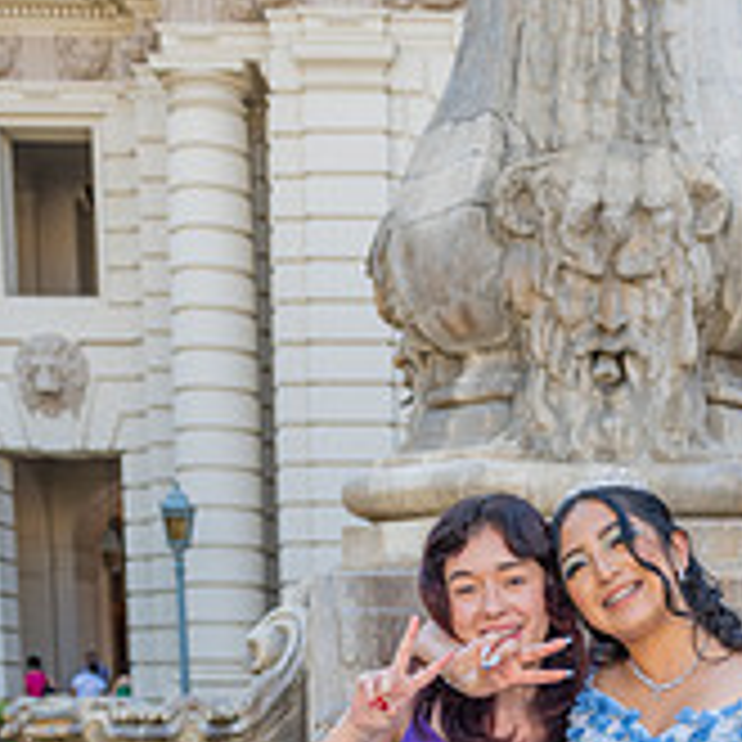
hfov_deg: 22.8
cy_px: 1003
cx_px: 657
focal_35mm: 74
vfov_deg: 20.9
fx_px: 1795
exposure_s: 1/200
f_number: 4
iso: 200
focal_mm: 32
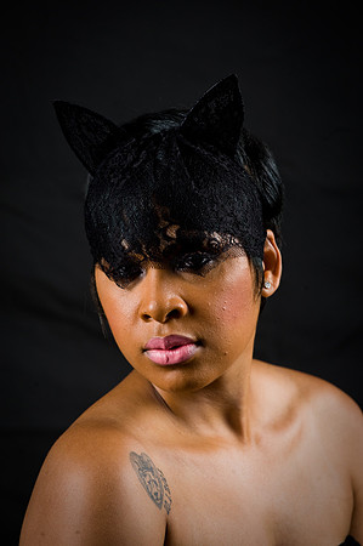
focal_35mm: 200
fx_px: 3032
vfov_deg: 10.3
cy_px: 273
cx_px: 182
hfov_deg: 6.9
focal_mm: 200
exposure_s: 1/125
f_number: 5.6
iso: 200
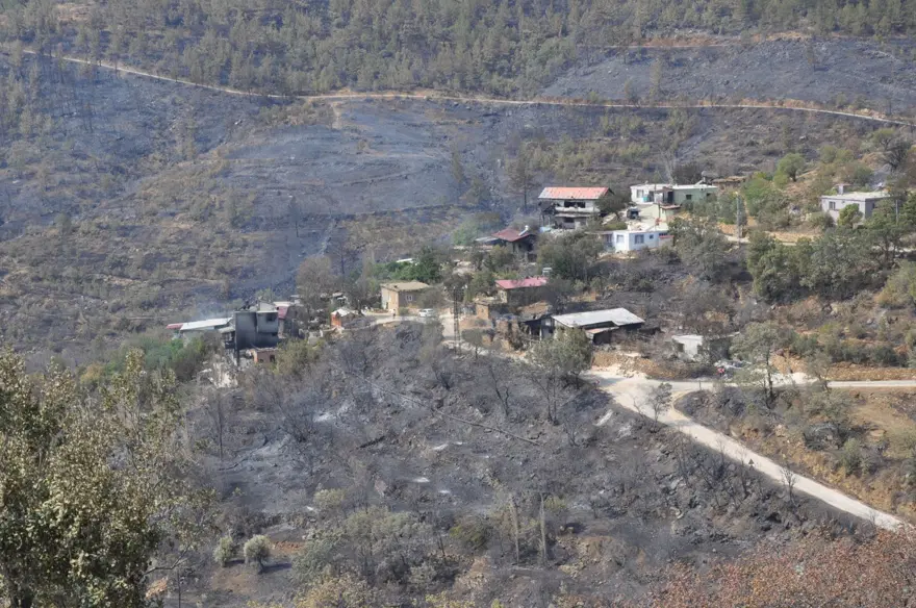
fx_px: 1982
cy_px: 304
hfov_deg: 26.0
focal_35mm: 78
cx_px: 458
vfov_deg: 17.4
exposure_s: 1/320
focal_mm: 52
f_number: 9
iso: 200
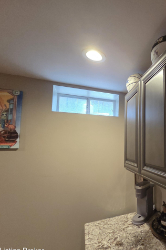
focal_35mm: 19
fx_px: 132
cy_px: 131
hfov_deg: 55.7
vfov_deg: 86.9
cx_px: 150
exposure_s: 1/60
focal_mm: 2.2
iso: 1250
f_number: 2.2
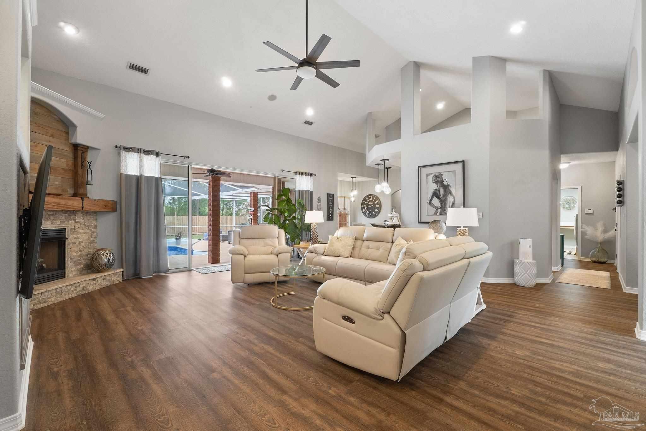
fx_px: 283
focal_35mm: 16
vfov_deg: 74.6
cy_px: 216
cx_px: 323
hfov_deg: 97.6
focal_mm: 10.5
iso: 400
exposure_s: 1/1.25
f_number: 8
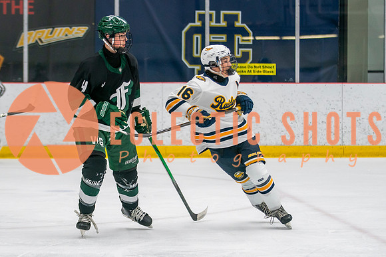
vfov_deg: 7.8
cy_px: 127
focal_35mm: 177
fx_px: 1898
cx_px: 148
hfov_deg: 11.6
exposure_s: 1/640
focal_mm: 102
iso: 1250
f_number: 2.8
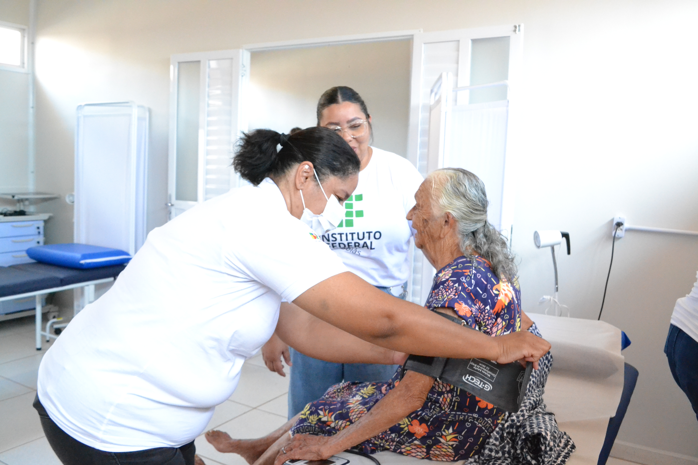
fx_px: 611
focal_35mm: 32
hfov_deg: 59.5
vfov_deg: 41.7
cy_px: 232
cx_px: 349
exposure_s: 1/320
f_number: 5.6
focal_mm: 21
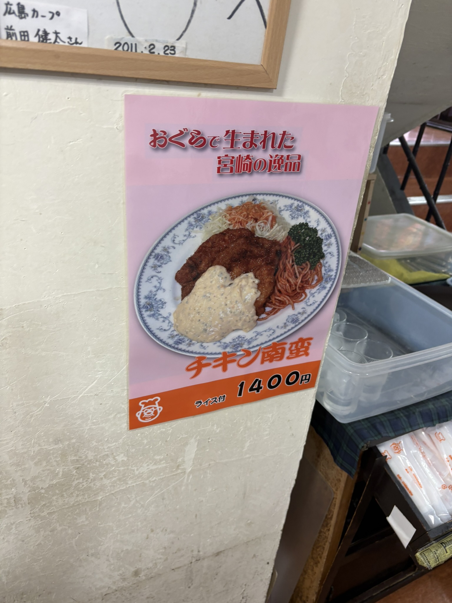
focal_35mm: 26
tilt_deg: -30.6
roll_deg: -5.5
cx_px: 226
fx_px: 453
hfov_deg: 53.1
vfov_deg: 67.3
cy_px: 302
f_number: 1.6
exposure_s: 1/60
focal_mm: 5.96
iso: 80
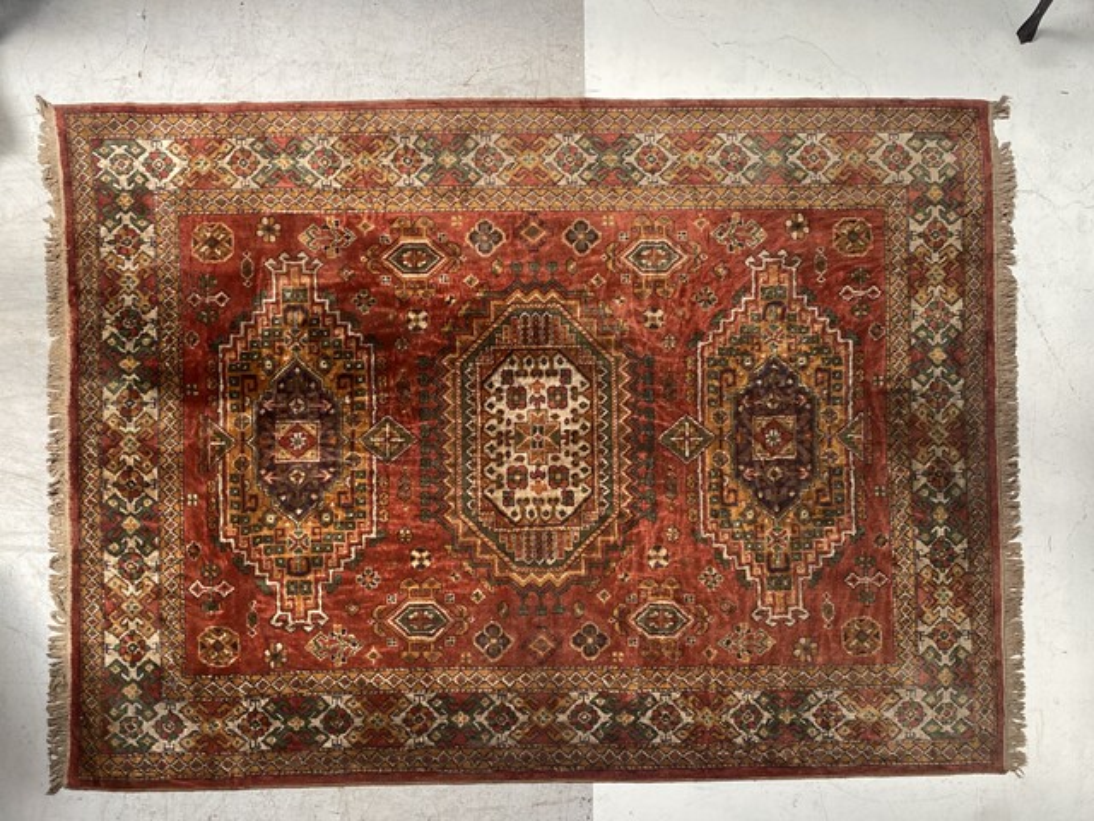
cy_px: 410
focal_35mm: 26
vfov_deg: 53.1
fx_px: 822
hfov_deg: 67.3
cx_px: 547
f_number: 1.8
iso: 125
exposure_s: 1/121
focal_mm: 4.25
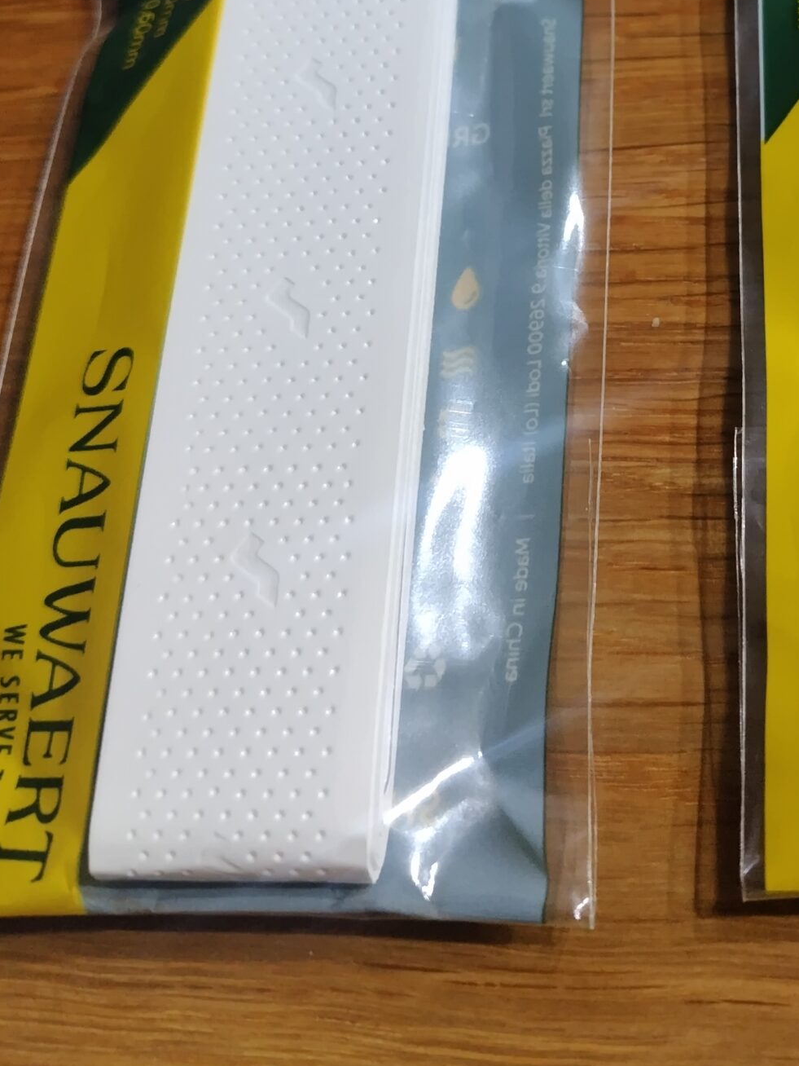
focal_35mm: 45
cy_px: 177
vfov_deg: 40.0
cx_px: 665
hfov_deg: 31.2
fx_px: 1385
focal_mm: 5.5
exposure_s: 1/60
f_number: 1.9
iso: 522
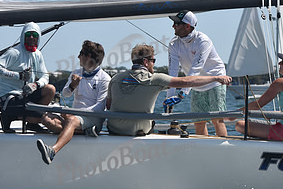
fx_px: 1534
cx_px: 249
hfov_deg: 10.5
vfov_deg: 7.1
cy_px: 92
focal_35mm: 195
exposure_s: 1/1250
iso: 250
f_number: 5.6
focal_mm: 95
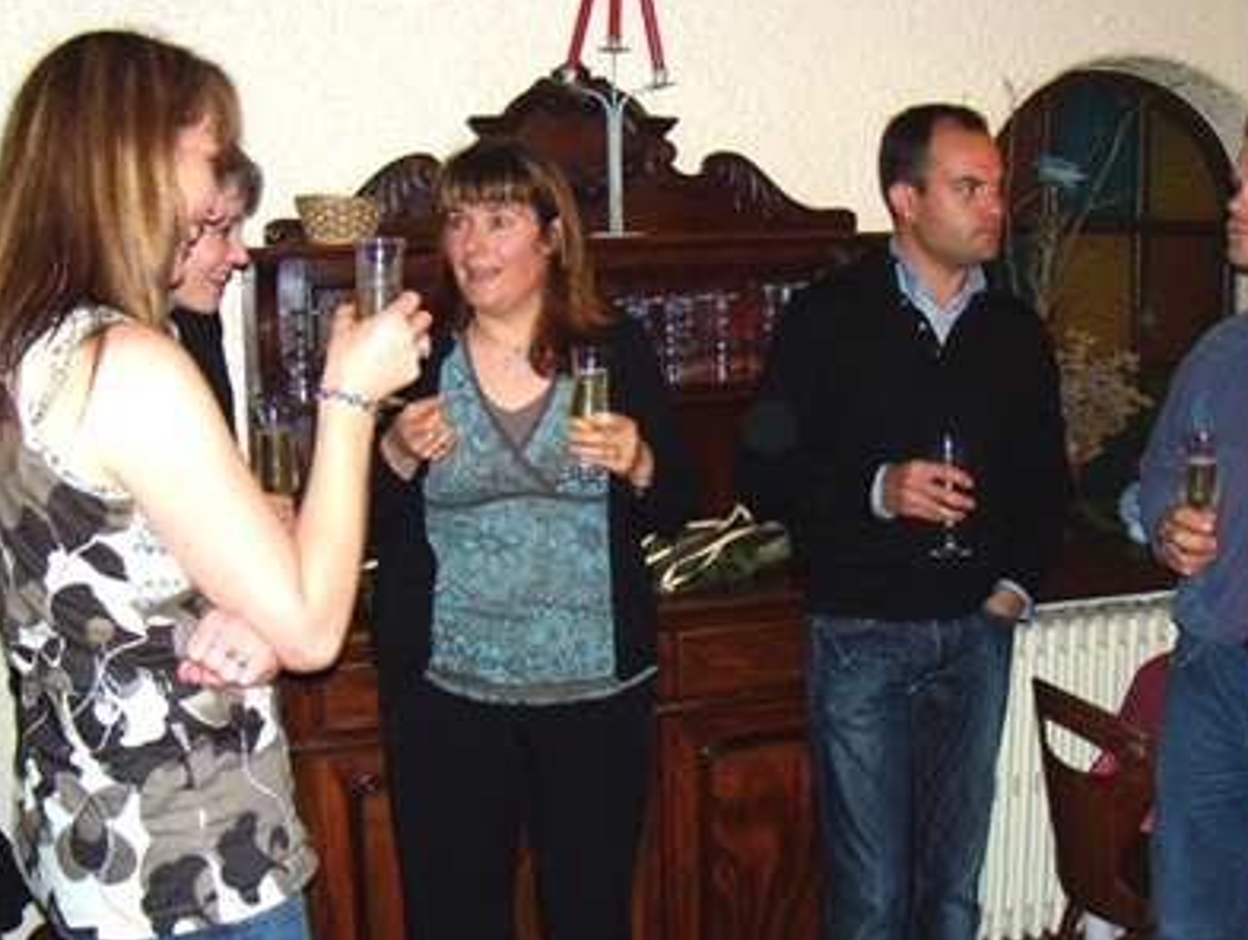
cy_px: 545
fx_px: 1553
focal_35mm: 43
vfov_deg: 33.6
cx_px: 667
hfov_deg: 43.8
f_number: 3.6
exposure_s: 1/30
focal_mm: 6.4
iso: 200
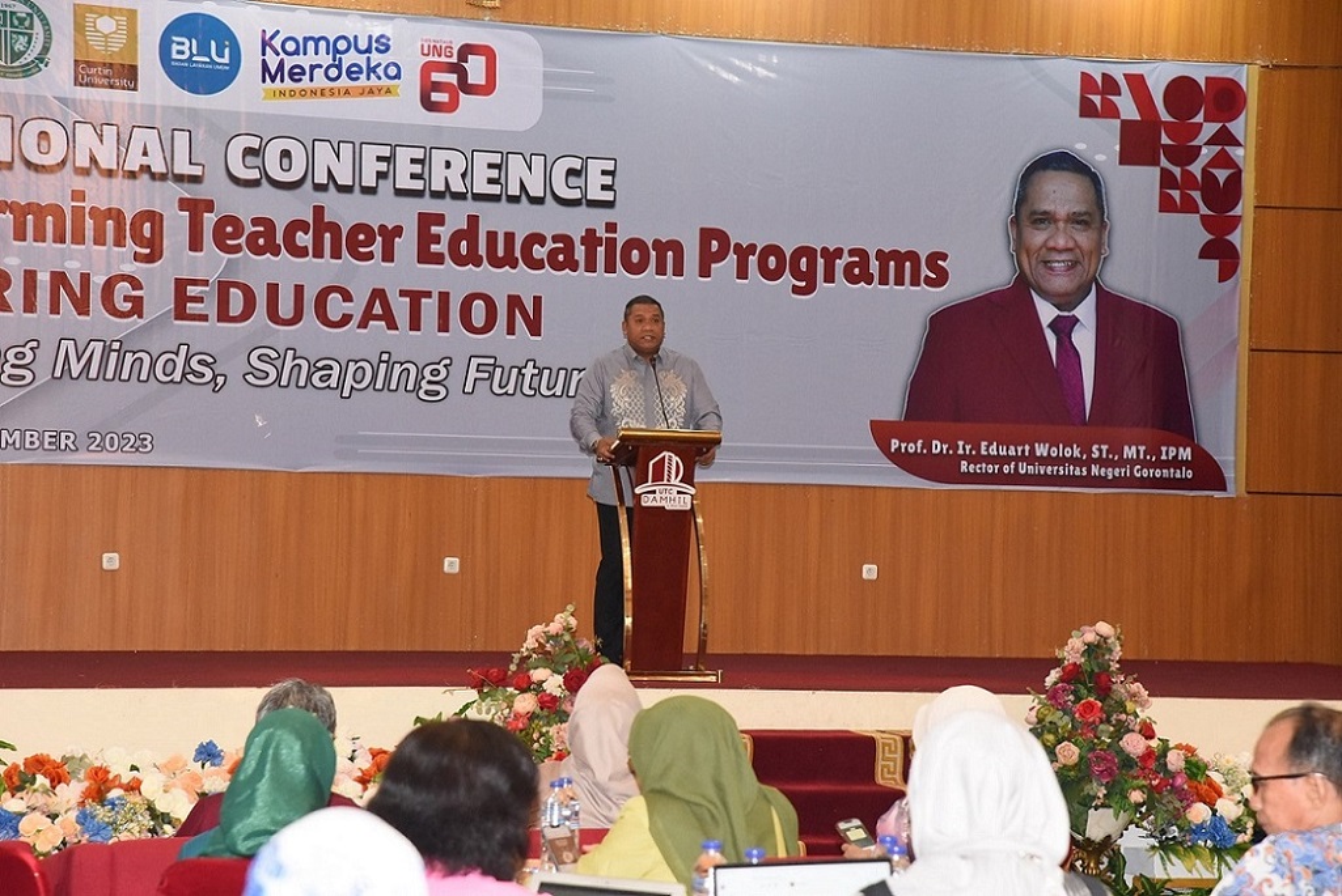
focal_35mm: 98
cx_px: 671
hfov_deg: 20.8
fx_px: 3656
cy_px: 448
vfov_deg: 14.0
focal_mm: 98
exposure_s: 1/160
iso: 6400
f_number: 6.3
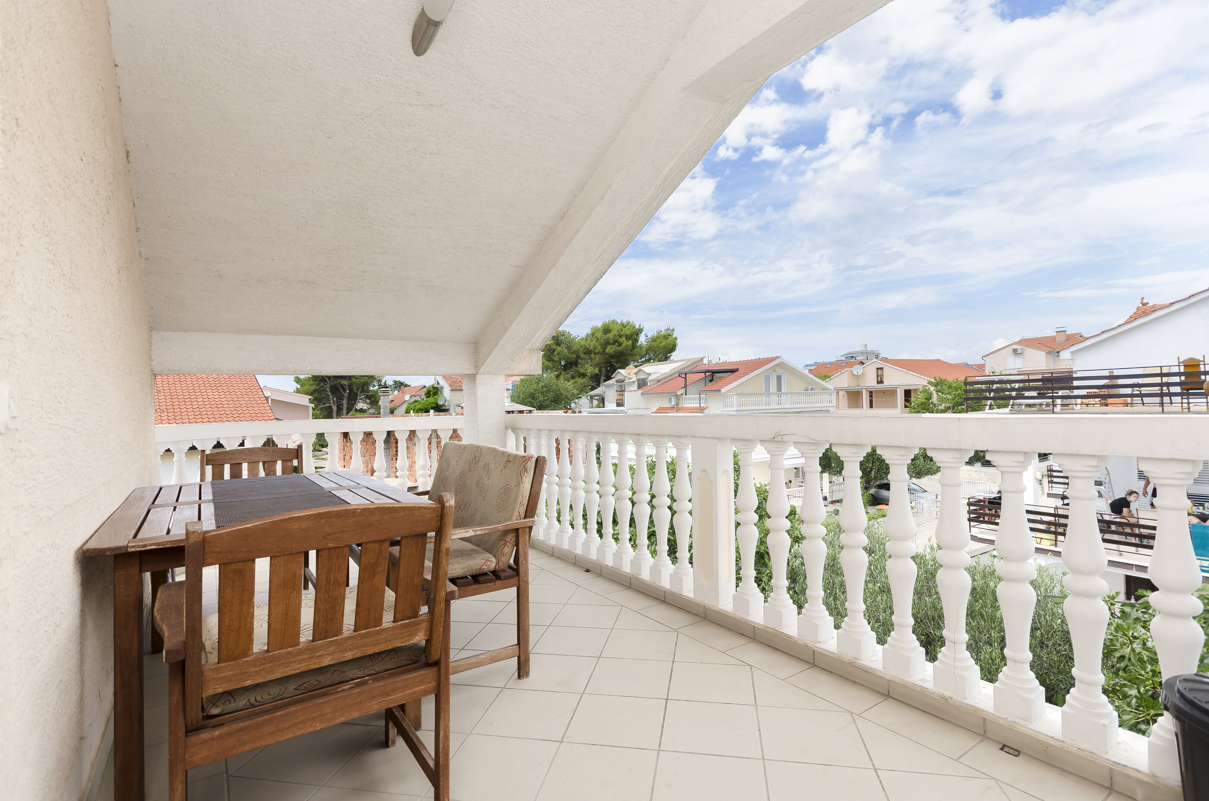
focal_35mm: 17
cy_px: 400
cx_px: 604
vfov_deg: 69.4
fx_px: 578
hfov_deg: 92.6
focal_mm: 11.5
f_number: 7.1
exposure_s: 1/200
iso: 100
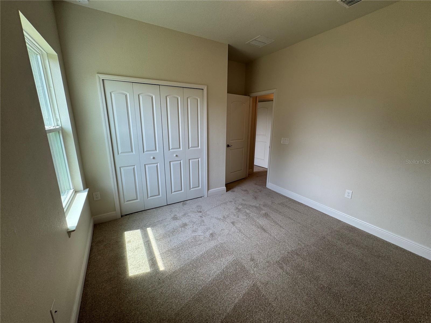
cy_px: 162
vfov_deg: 85.7
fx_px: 174
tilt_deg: -14.0
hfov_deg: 102.1
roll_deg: -0.1
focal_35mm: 14
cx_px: 216
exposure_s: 1/120
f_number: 2.2
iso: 50
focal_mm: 2.22
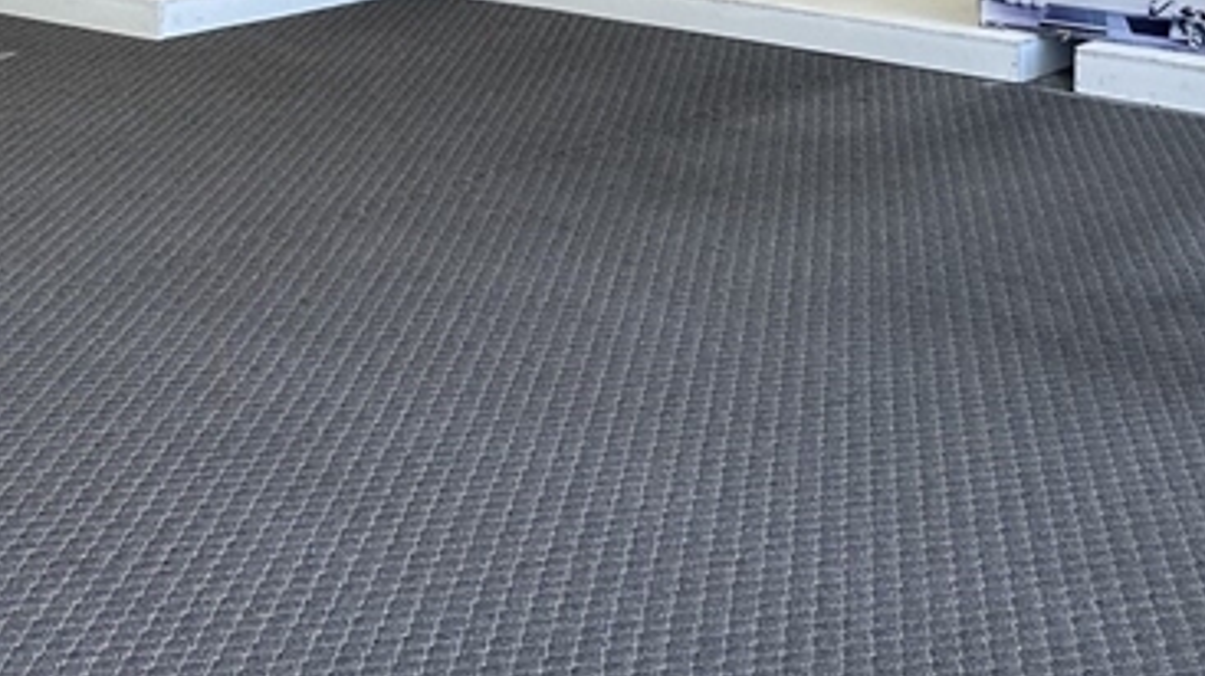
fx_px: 2331
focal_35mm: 73
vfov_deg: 15.5
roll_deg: +1.1
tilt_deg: -1.2
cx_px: 1038
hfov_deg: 28.1
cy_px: -269
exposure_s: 1/205
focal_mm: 6.86
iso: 64
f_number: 1.78
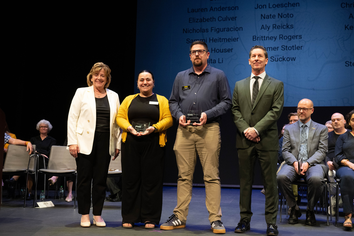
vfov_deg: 31.2
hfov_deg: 45.4
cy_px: 118
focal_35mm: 43
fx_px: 423
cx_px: 177
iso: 3200
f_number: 7.1
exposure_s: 1/250
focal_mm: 43
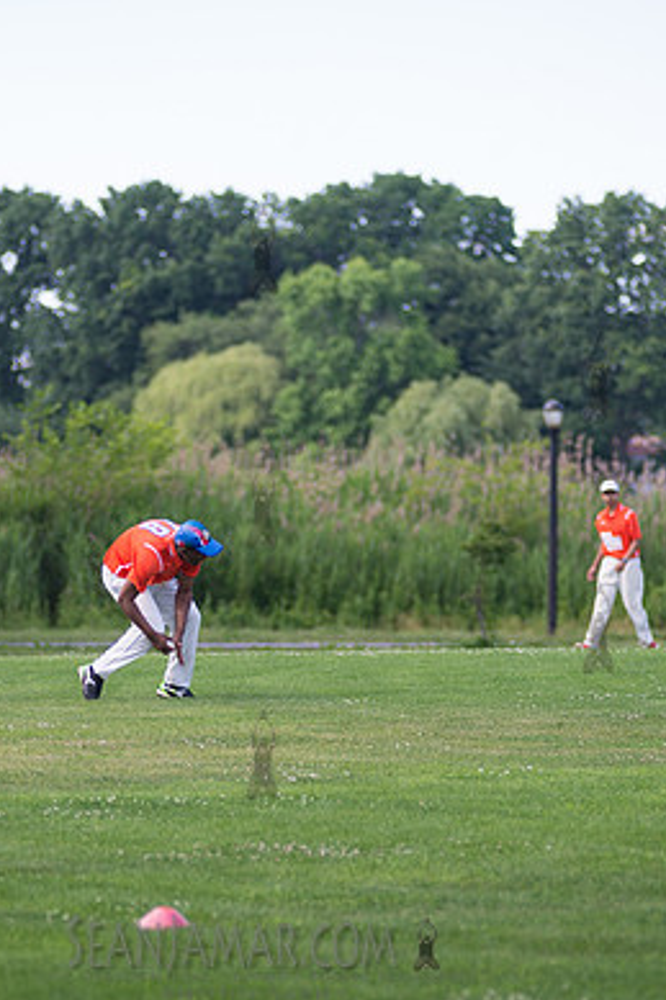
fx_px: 6804
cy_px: 602
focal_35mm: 245
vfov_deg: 8.4
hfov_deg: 5.6
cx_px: 98
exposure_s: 1/800
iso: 200
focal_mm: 135
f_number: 2.8
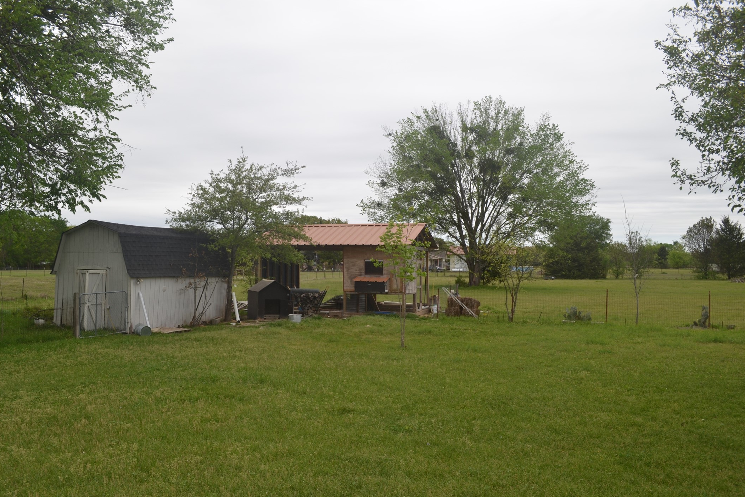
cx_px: 361
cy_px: 255
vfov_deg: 42.3
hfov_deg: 60.3
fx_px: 641
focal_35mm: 31
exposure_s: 1/200
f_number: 6.3
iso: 100
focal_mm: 20
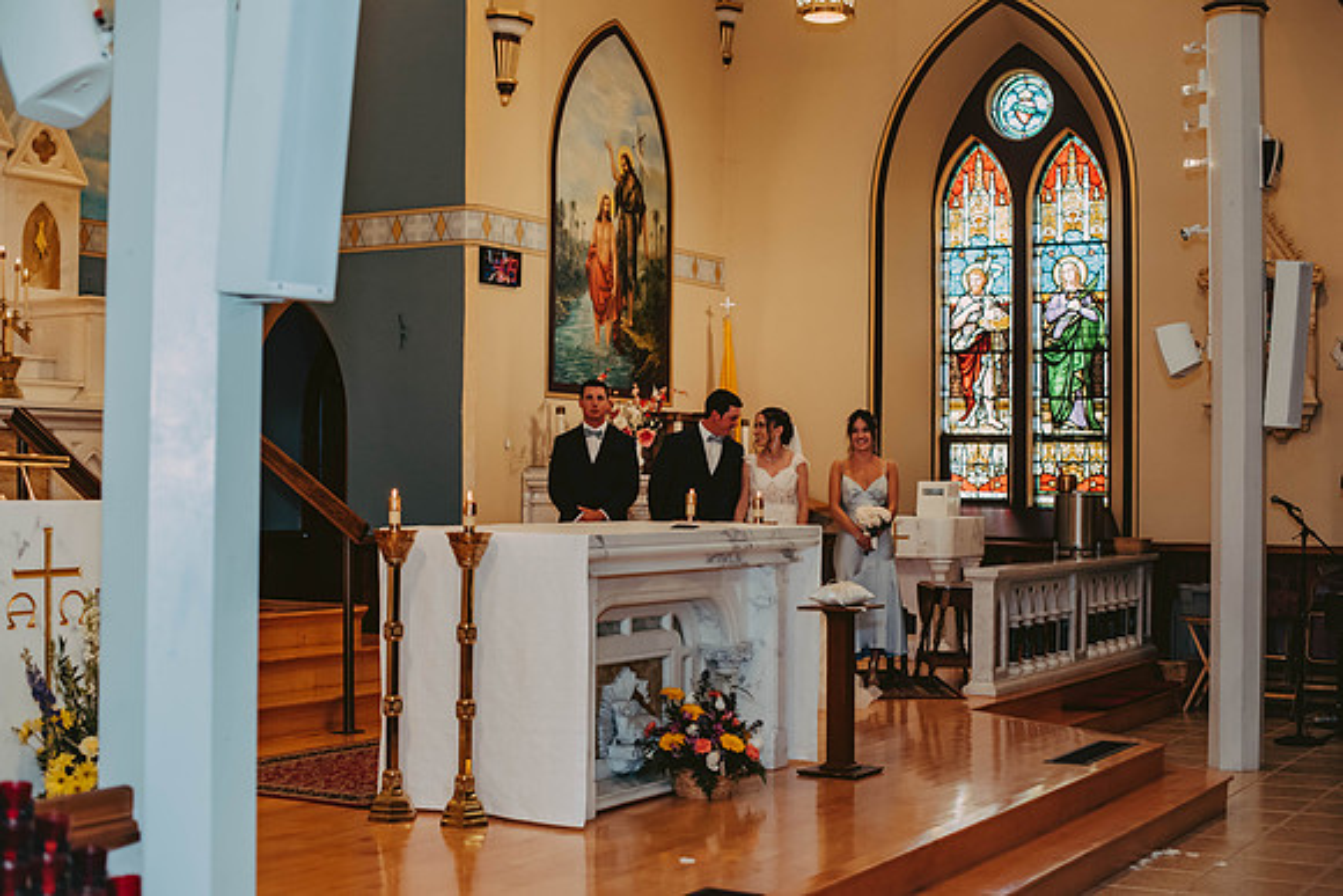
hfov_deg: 39.6
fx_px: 1866
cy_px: 448
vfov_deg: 27.0
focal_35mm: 50
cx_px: 672
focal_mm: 50
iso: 800
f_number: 2.8
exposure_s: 1/125
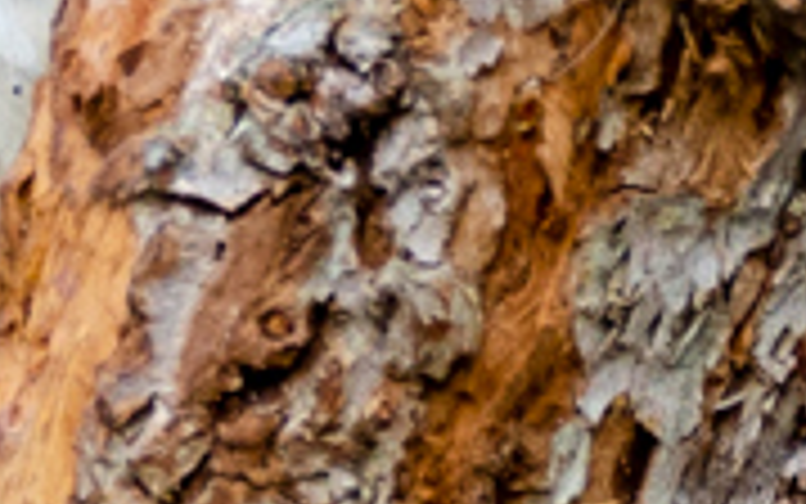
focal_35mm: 3483
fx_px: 76532
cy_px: 151
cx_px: -266
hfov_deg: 0.6
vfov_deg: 0.4
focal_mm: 390
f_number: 6.7
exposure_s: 1/180
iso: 320
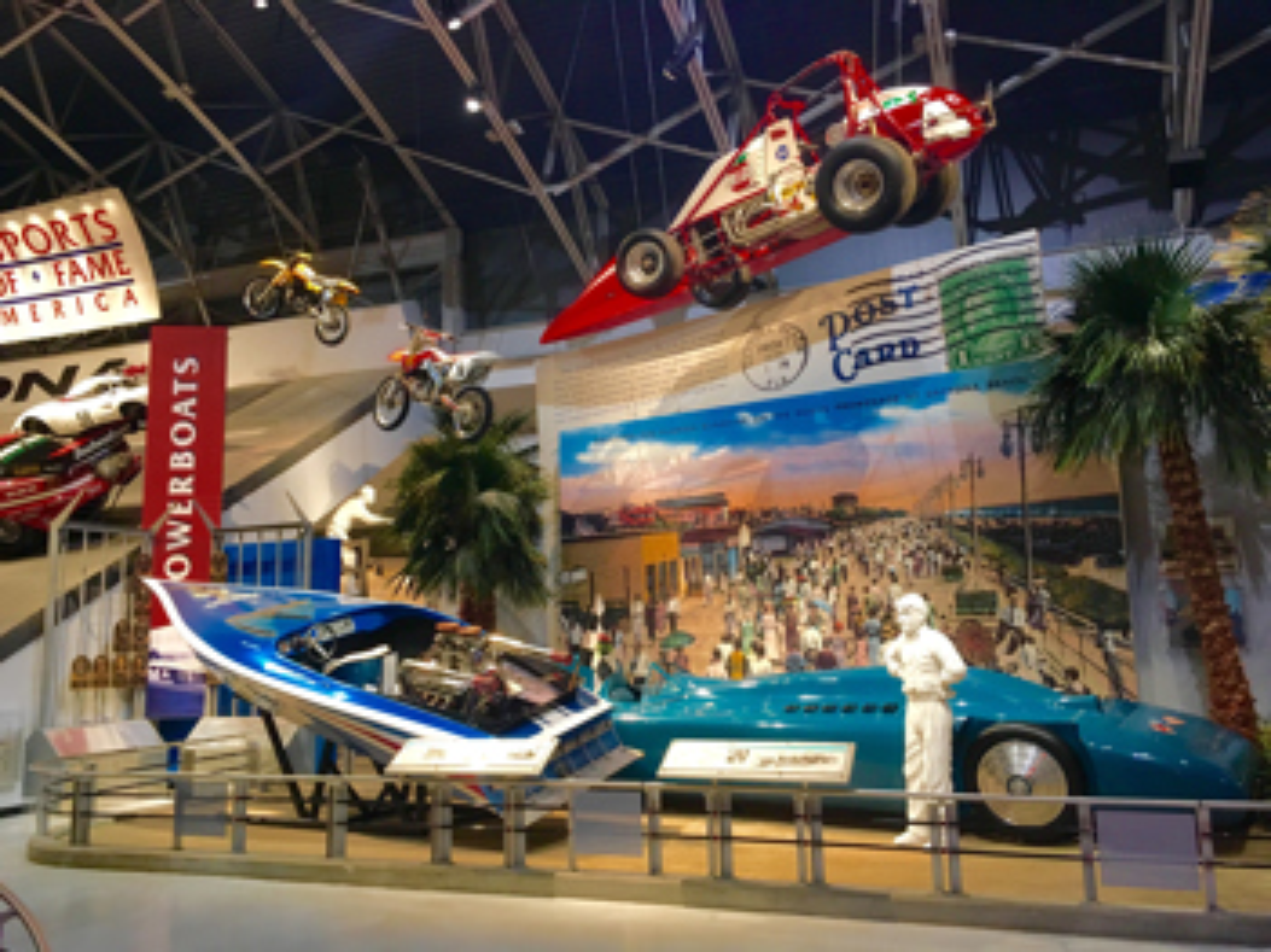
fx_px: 1064
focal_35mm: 29
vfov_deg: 48.2
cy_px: 476
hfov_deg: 61.7
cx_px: 636
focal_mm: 4.15
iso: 100
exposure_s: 1/30
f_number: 2.2
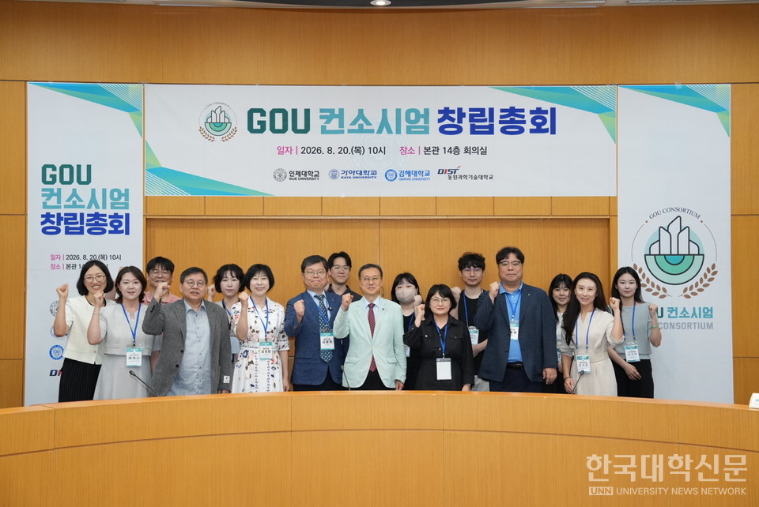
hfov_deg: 40.3
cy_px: 254
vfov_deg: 27.6
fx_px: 1034
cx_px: 380
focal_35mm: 49
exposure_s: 1/60
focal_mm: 49
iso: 1600
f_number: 5
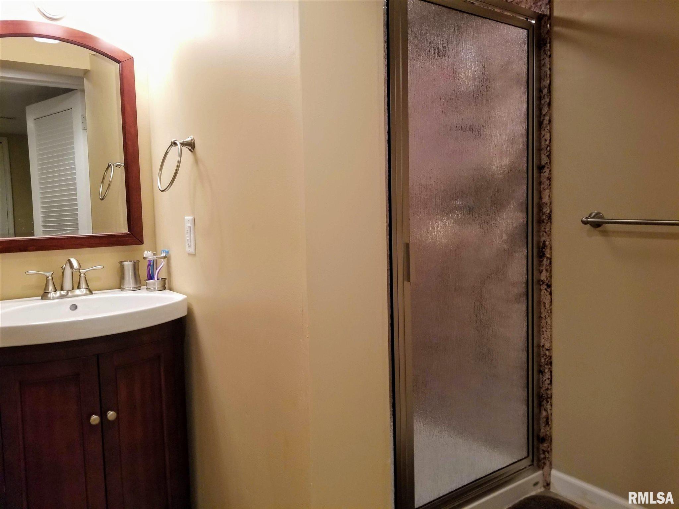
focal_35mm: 26
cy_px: 254
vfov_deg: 53.1
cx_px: 340
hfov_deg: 67.3
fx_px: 510
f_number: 1.7
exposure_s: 1/40
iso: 160
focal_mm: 4.25
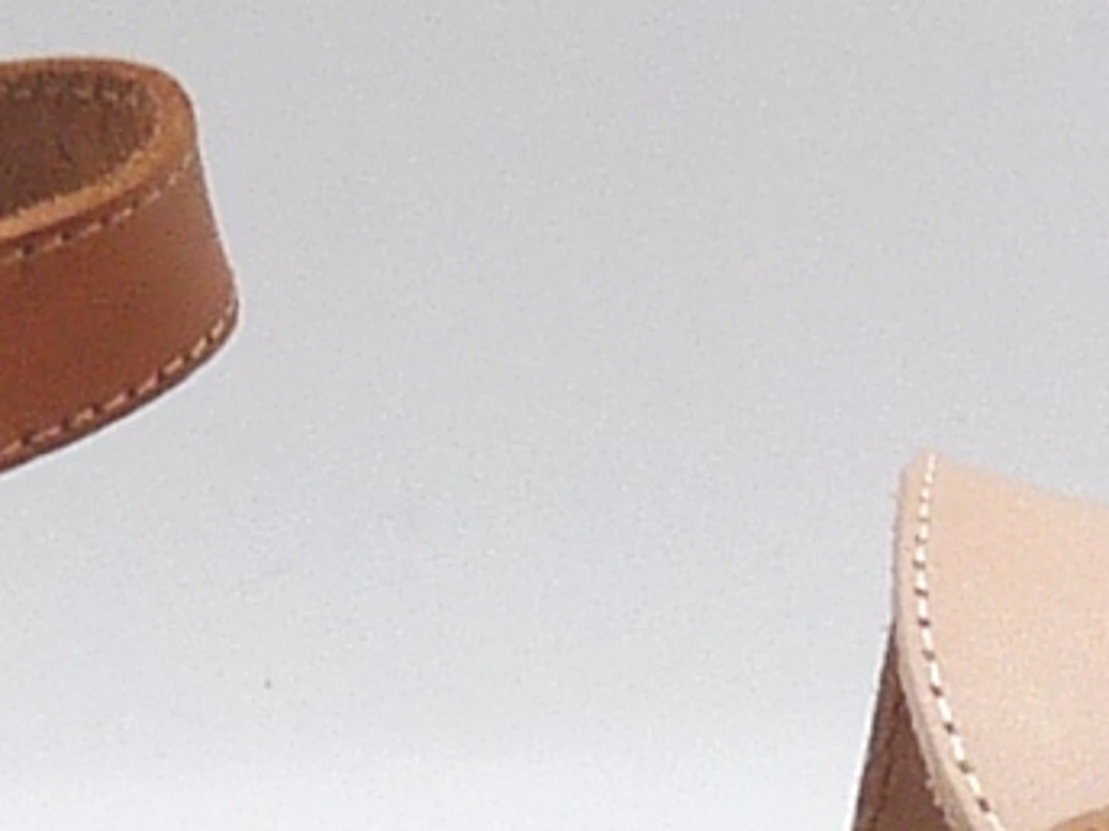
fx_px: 7593
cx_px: 351
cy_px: 876
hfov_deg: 8.3
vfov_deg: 6.2
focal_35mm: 237
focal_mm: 5.2
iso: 100
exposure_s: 1/200
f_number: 4.5
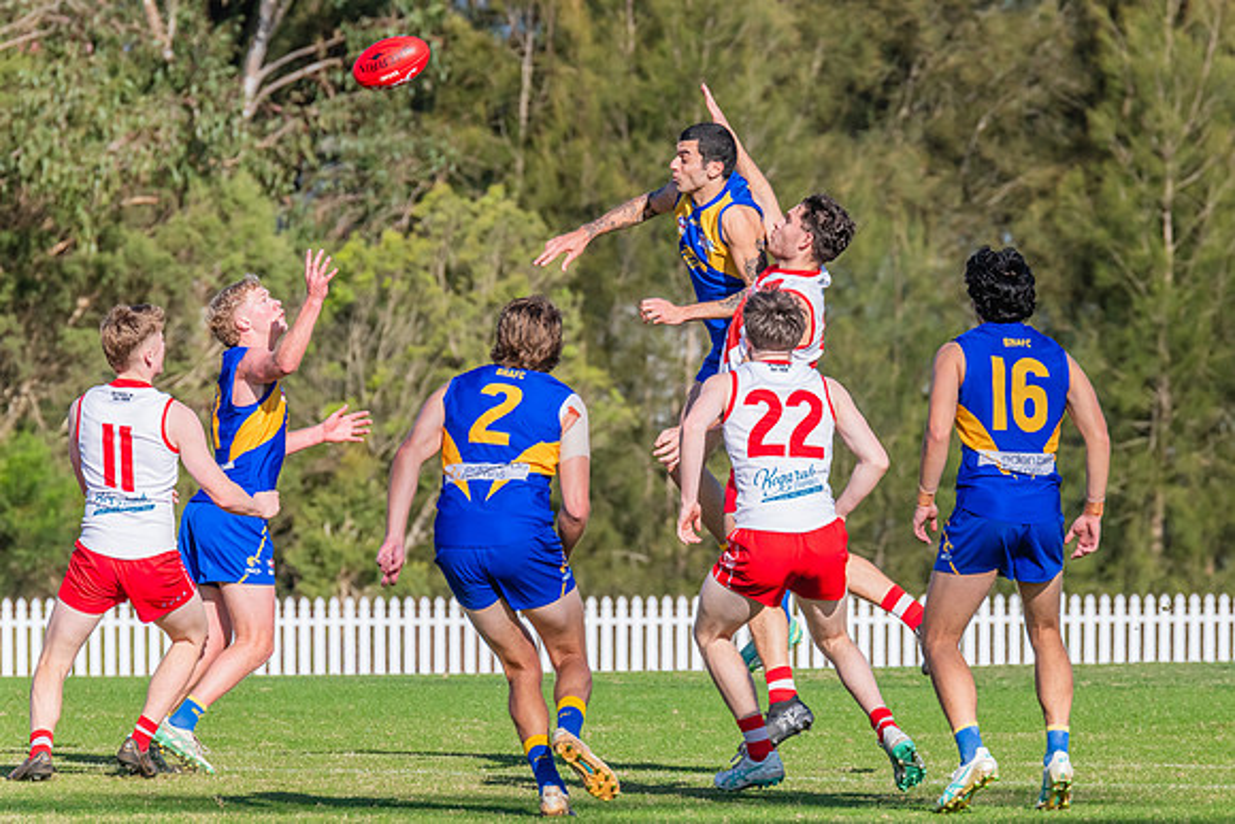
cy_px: 319
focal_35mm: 531
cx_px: 738
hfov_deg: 3.9
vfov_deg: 2.6
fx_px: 18210
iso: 800
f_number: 13
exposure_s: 1/1250
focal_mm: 420
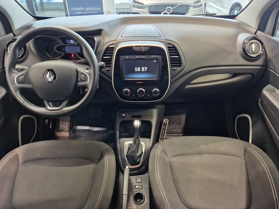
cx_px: 140
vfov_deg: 56.8
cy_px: 104
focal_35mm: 24
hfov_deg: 71.6
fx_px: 193
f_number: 1.8
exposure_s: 1/100
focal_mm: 5.4
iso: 640
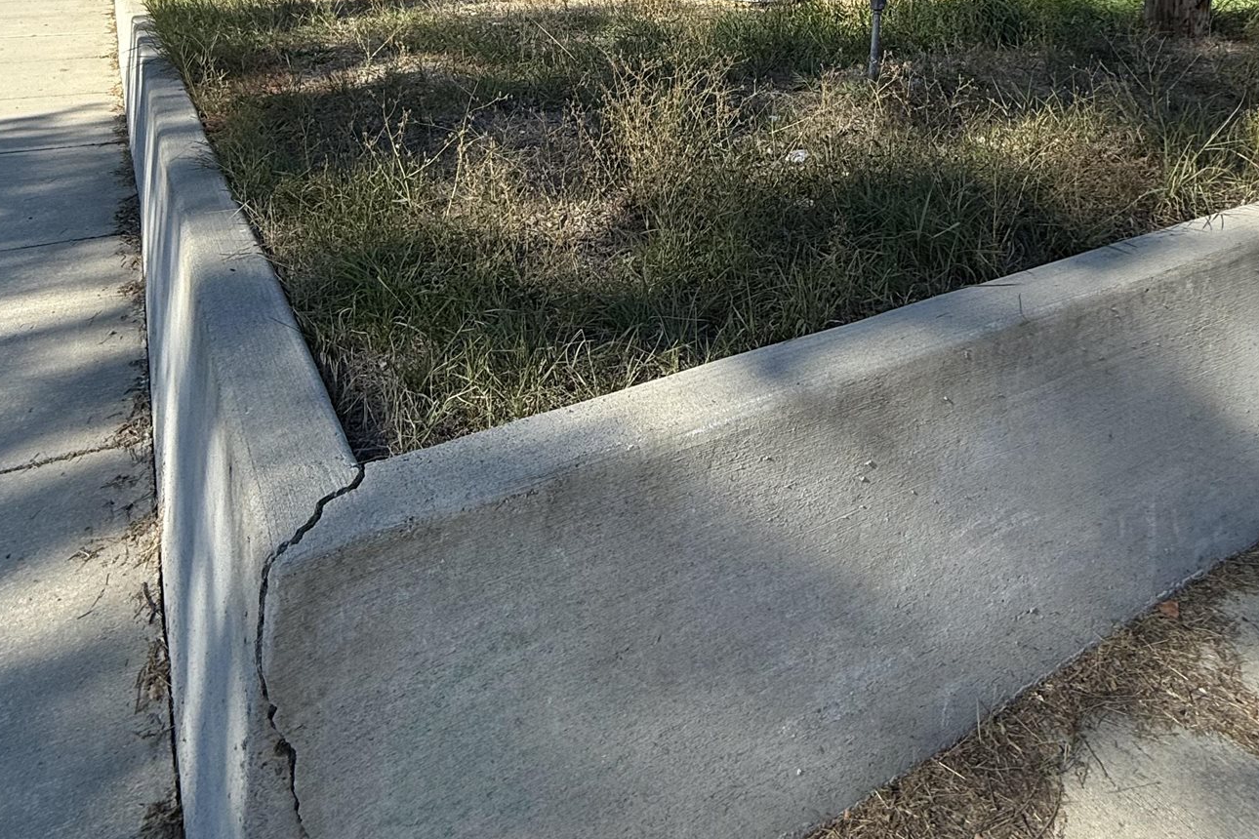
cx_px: 570
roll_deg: +1.0
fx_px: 909
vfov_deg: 42.1
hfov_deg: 69.2
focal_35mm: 26
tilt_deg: +1.1
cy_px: -20
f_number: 2.2
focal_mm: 2.22
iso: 50
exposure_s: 1/1068
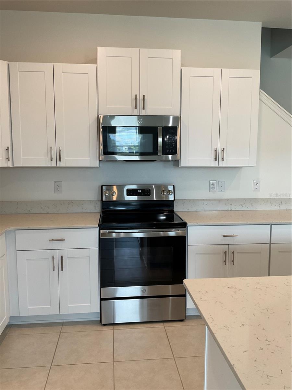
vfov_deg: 61.7
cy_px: 195
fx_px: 326
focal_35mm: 29
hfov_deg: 48.2
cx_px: 146
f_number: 1.8
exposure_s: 1/120
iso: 64
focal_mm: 3
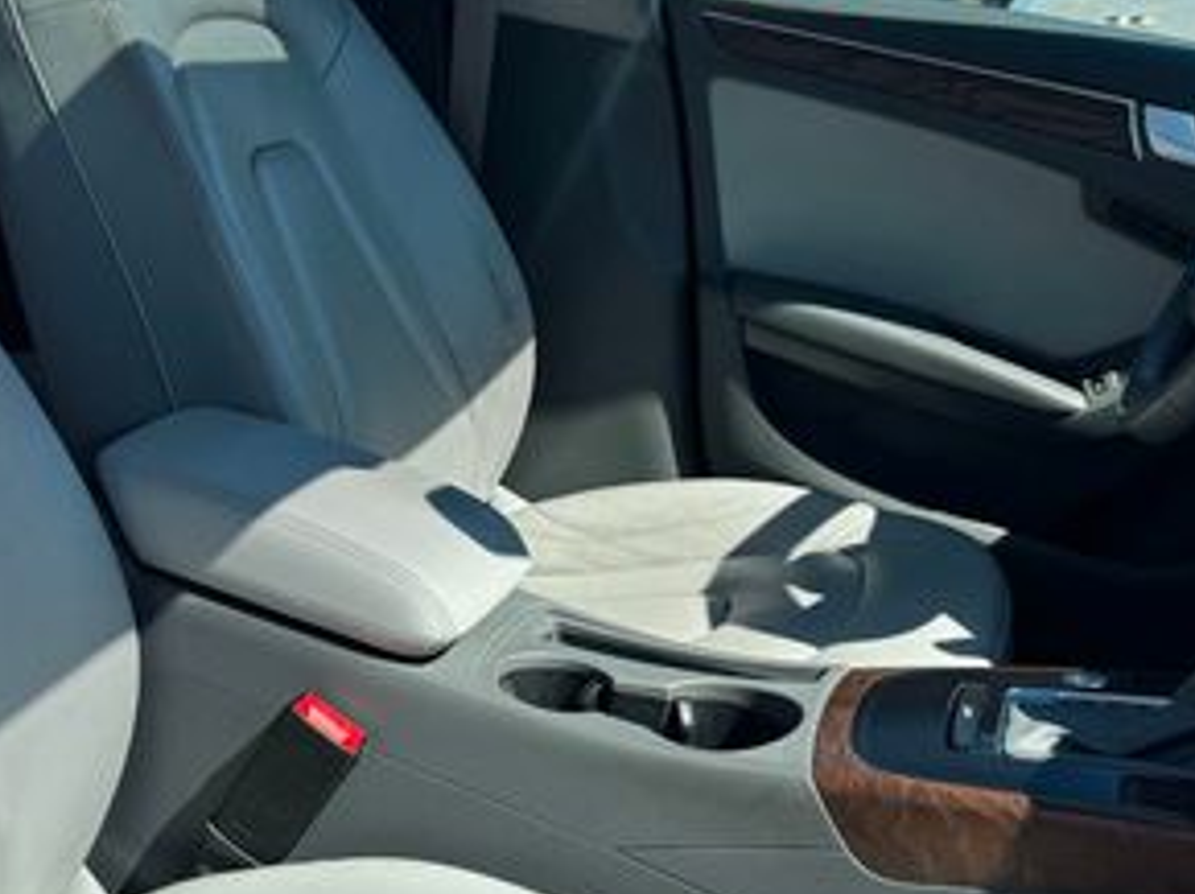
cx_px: 486
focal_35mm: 53
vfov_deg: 27.5
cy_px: 424
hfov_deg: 36.1
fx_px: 1828
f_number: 1.78
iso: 80
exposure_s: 1/1560
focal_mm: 6.76
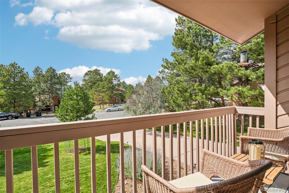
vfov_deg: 72.0
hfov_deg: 95.0
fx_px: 132
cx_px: 144
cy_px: 96
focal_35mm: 16
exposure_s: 1/350
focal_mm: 11
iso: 100
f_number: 8
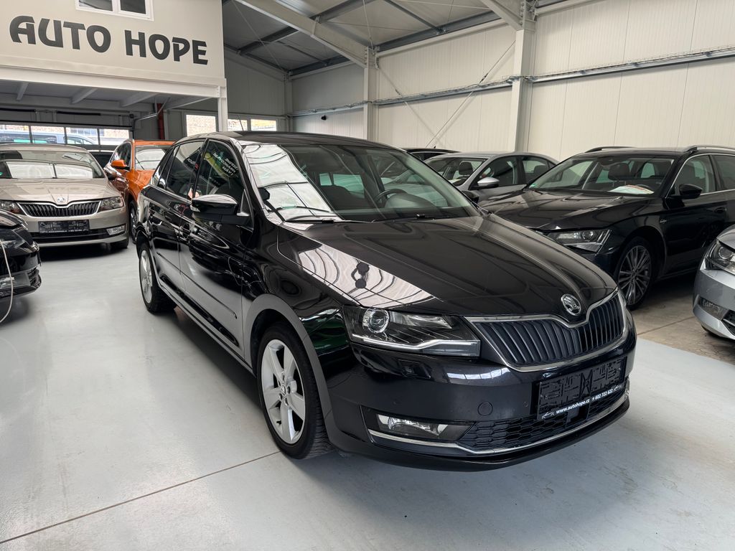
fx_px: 510
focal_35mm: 24
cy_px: 276
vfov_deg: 56.8
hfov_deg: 71.6
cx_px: 368
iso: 80
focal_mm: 6.76
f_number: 1.78
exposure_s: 1/121
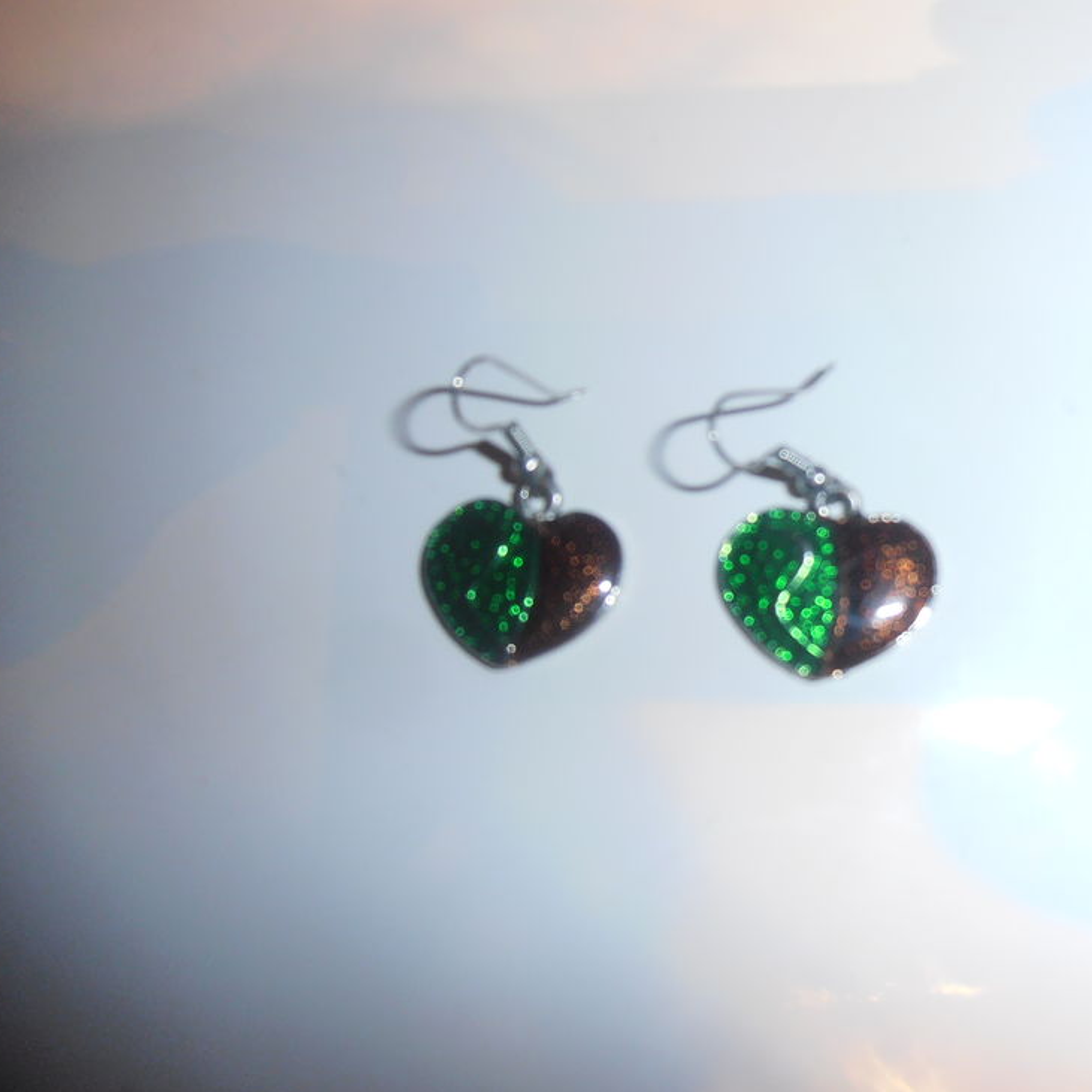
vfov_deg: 55.6
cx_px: 533
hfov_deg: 55.6
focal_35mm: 29
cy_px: 547
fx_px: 1035
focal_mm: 4.2
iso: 125
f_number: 3
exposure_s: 1/30
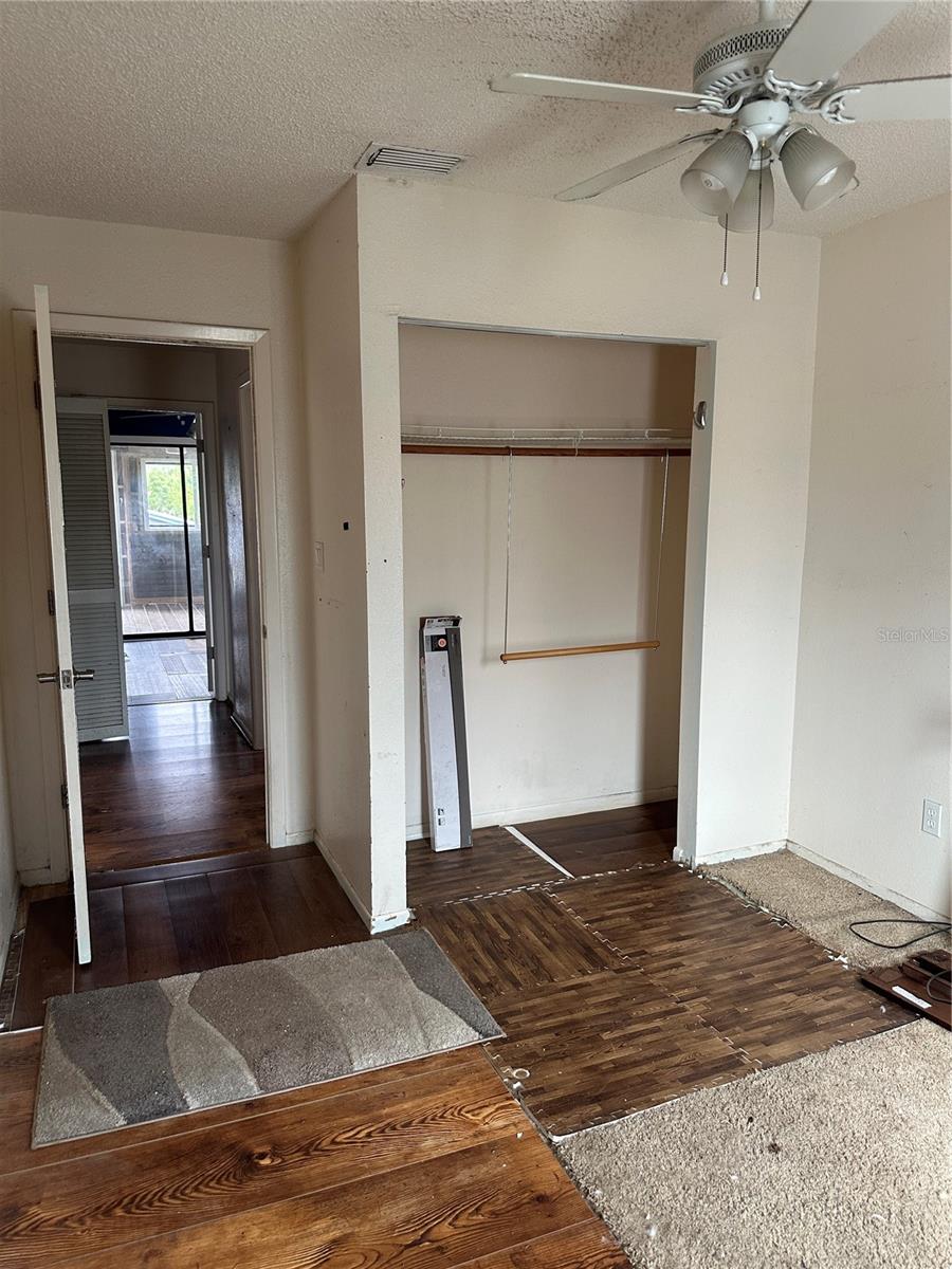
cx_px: 476
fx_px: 880
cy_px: 634
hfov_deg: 56.8
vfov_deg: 71.6
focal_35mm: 24
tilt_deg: -9.1
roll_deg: -0.3
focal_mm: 6.86
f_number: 1.78
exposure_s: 1/120
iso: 200
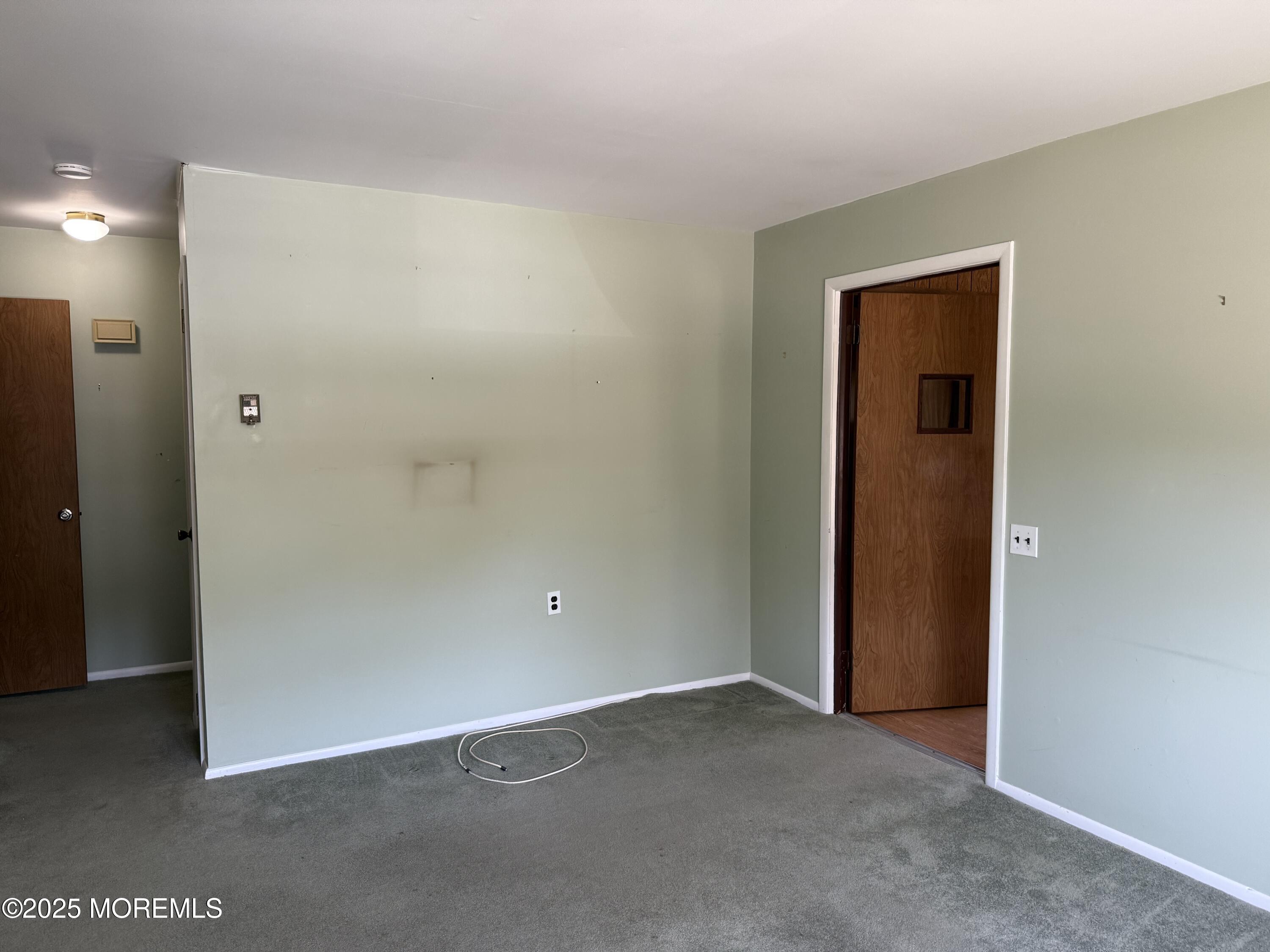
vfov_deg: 56.8
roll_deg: -0.1
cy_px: 476
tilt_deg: -3.3
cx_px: 635
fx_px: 881
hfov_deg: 71.6
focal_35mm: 24
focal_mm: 6.76
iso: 200
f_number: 1.78
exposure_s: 1/106
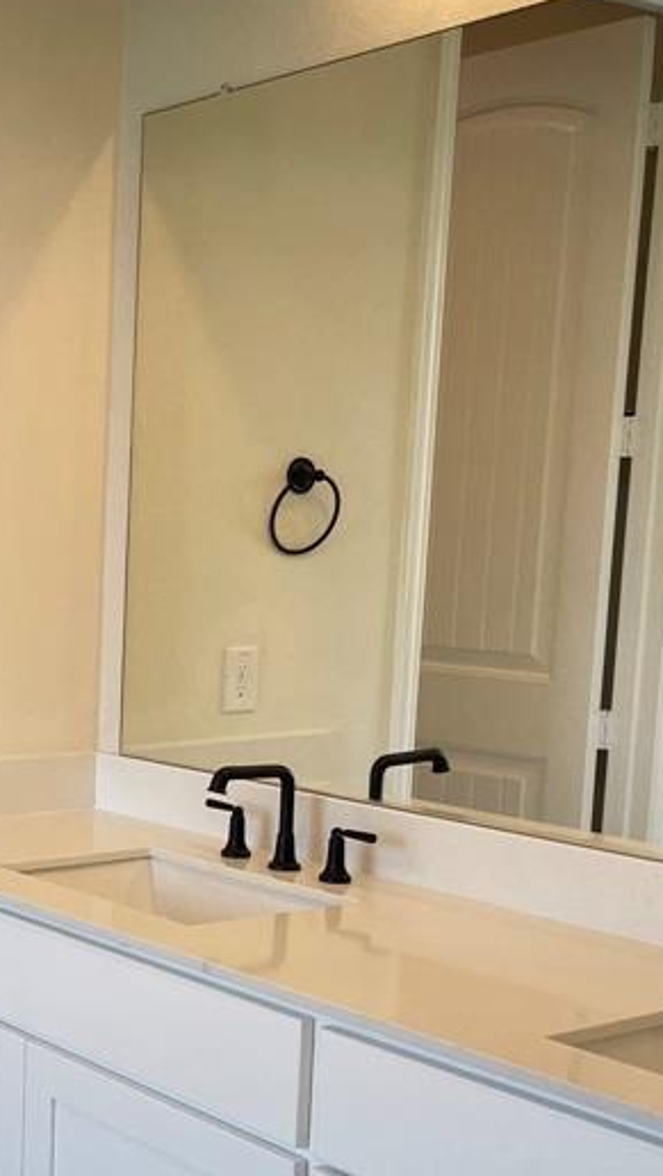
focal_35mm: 54
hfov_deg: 20.9
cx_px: -107
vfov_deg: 38.1
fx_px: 1684
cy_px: 775
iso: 32
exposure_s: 1/238
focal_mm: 5.1
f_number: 1.6
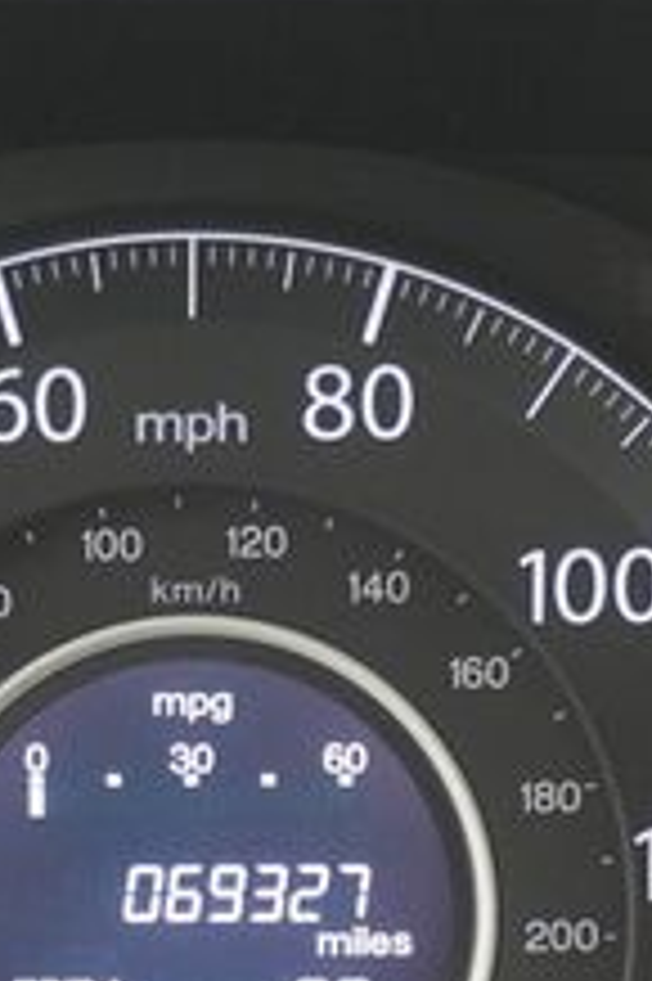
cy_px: 821
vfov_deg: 13.6
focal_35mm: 150
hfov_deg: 9.1
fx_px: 4081
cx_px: 189
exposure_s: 1/60
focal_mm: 34
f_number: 5
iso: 4000
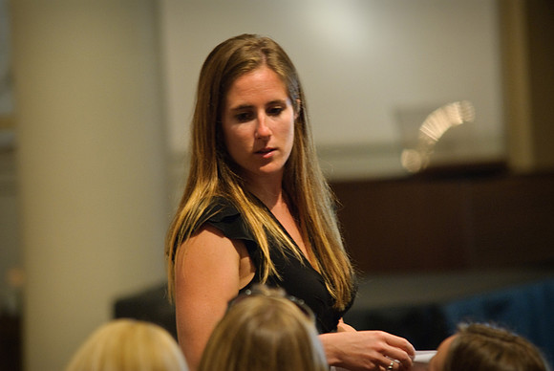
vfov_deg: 5.4
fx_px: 3928
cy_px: 186
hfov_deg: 8.1
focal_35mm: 255
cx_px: 277
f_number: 2.8
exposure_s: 1/30
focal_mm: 170
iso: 800
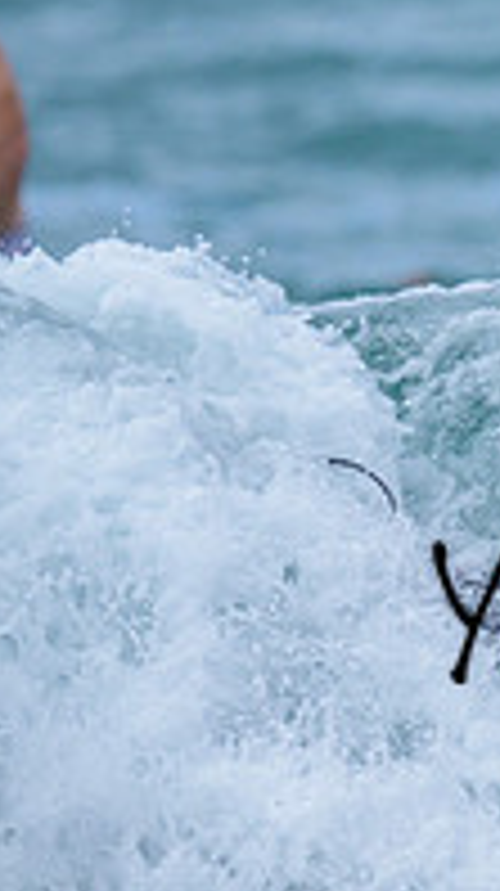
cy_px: 414
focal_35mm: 2913
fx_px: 68835
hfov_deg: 0.4
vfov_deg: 0.7
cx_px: 1137
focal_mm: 800
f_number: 6.3
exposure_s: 1/2000
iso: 640
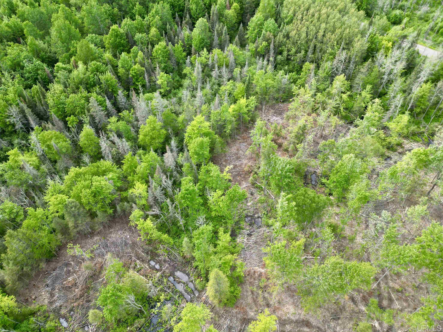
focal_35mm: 25
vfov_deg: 54.9
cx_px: 228
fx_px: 320
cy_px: 163
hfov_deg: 69.4
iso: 110
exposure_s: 1/500
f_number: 1.7
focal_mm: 6.72
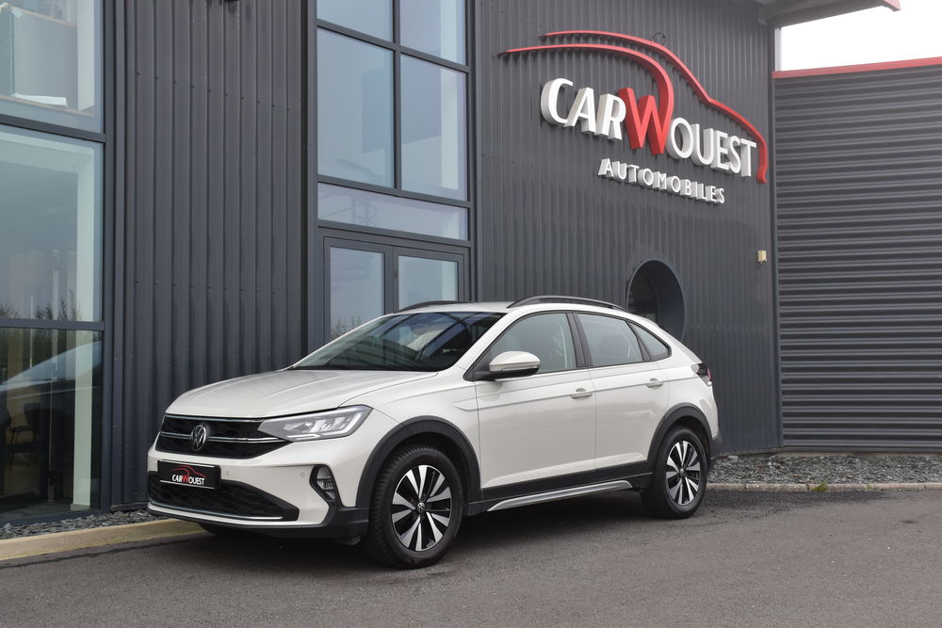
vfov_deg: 33.0
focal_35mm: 40
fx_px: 1060
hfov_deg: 47.9
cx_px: 471
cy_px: 314
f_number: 9
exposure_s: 1/100
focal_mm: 27
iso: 400
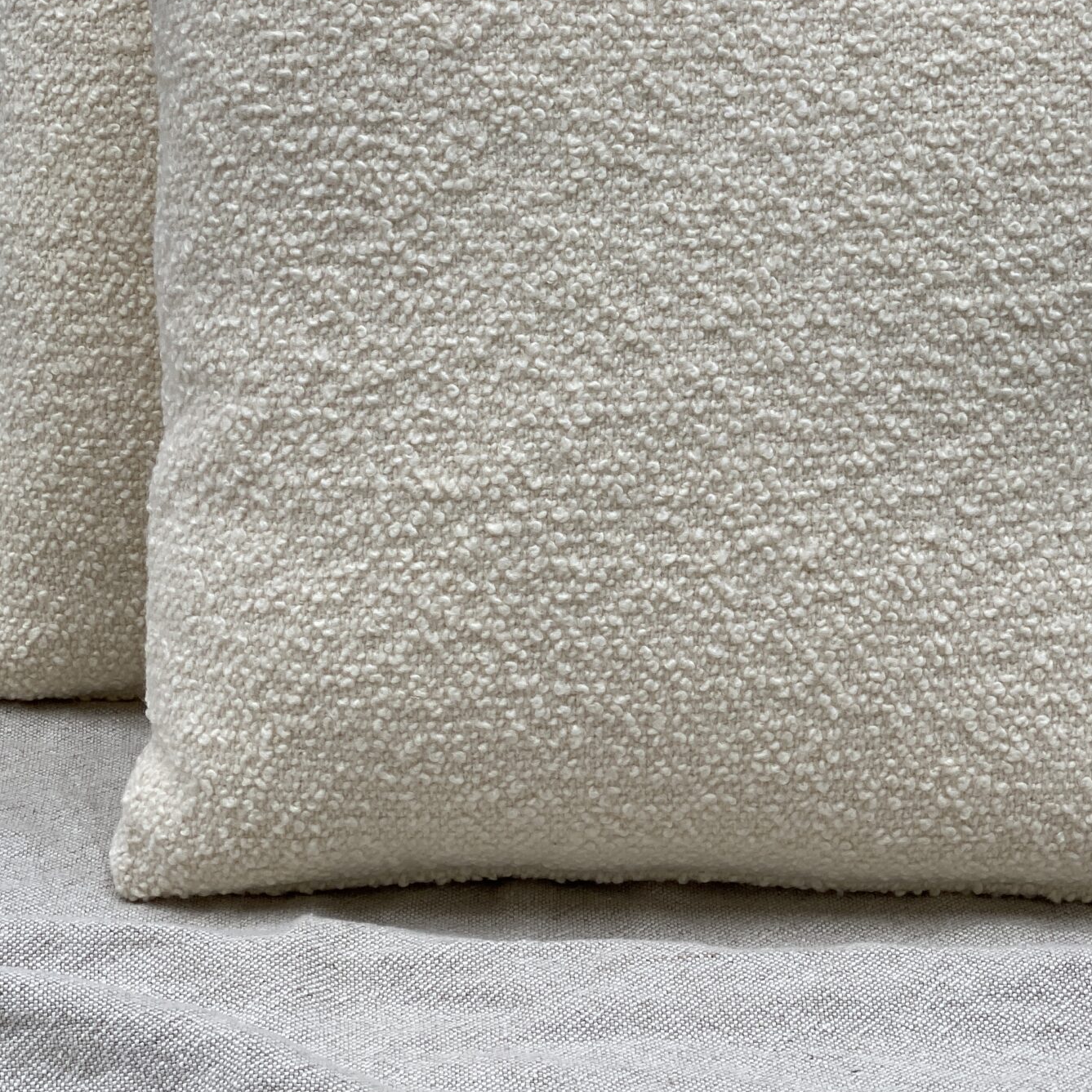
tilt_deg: -18.6
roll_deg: -0.6
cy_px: 394
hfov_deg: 19.7
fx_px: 3141
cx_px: 587
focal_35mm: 88
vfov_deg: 19.7
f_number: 2
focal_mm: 6
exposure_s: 1/243
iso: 20
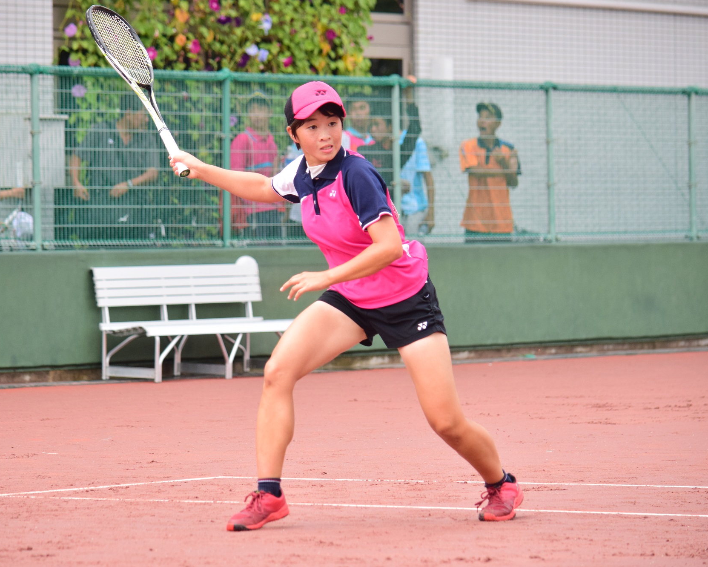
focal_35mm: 212
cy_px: 284
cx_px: 318
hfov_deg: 9.1
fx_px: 4434
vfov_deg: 7.3
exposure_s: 1/1250
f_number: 4.8
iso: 800
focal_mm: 125
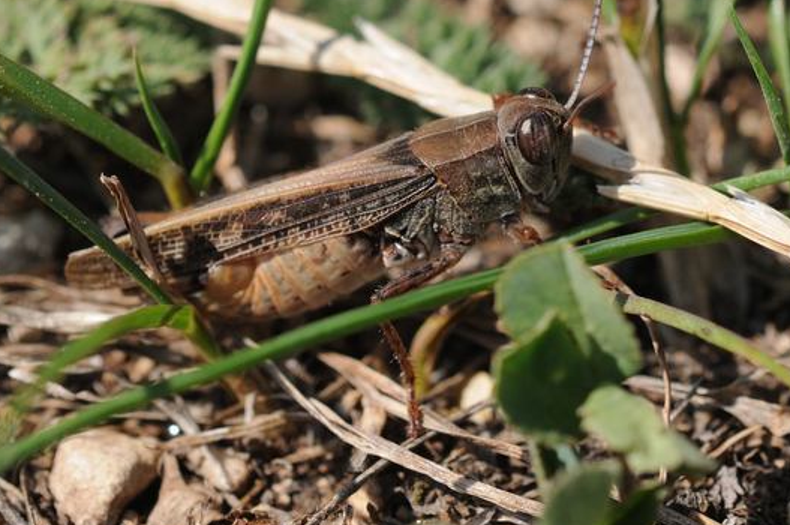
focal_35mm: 288
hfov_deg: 7.2
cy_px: 160
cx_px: 450
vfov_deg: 4.8
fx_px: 6310
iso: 400
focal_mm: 105
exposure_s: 1/1000
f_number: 10
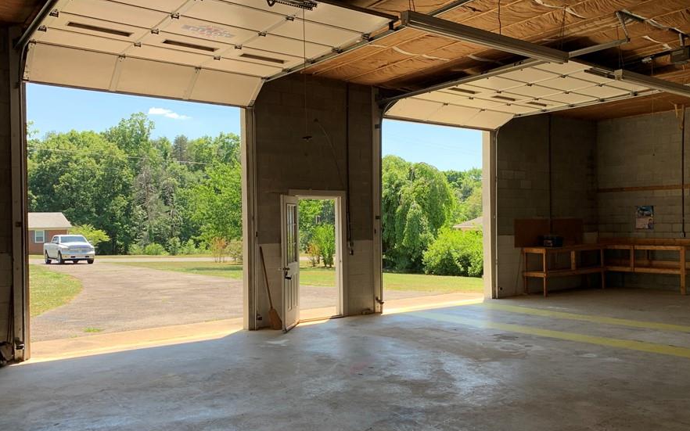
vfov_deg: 39.4
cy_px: 237
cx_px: 362
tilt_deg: -0.1
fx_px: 602
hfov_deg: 59.6
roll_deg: +0.7
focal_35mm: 32
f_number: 1.8
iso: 25
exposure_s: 1/343
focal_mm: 4.25
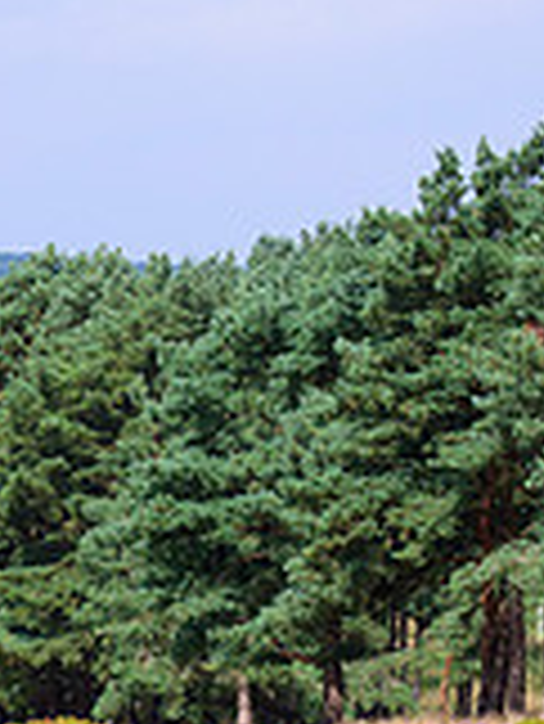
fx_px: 7240
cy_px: 717
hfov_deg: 4.2
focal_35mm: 346
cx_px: -665
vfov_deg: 5.7
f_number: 7.1
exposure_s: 1/2000
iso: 800
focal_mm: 100
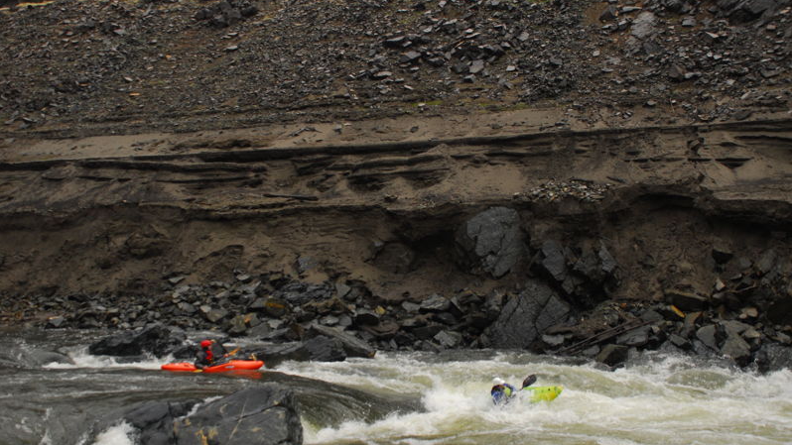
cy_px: 235
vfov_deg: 29.0
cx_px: 396
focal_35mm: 41
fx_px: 861
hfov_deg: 49.4
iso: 320
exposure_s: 1/320
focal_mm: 26
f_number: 3.8
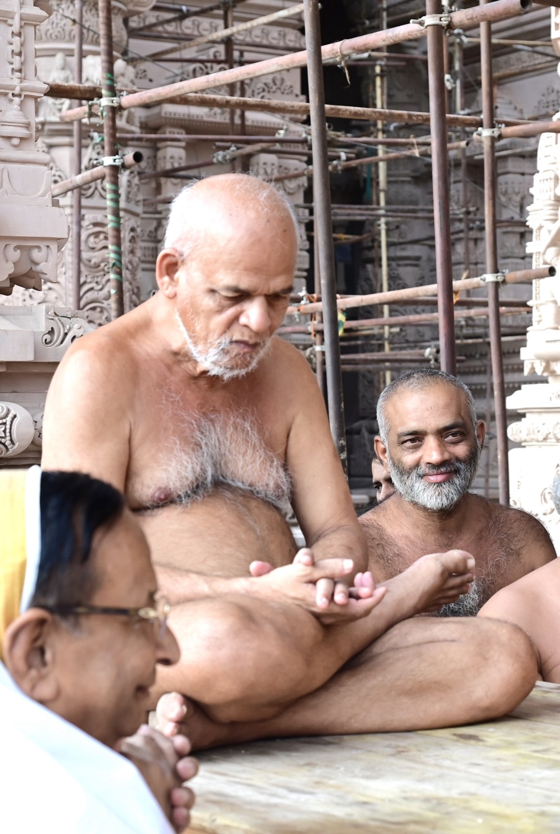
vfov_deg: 47.3
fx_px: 952
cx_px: 280
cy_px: 417
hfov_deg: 32.8
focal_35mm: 41
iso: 800
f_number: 5
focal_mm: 41
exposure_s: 1/160
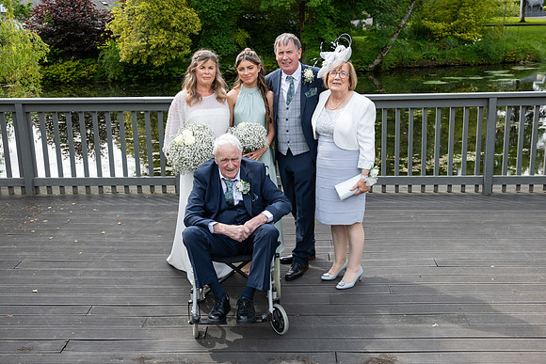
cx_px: 273
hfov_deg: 48.4
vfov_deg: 33.4
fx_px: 607
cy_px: 182
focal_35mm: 40
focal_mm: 40
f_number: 5.6
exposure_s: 1/250
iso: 160
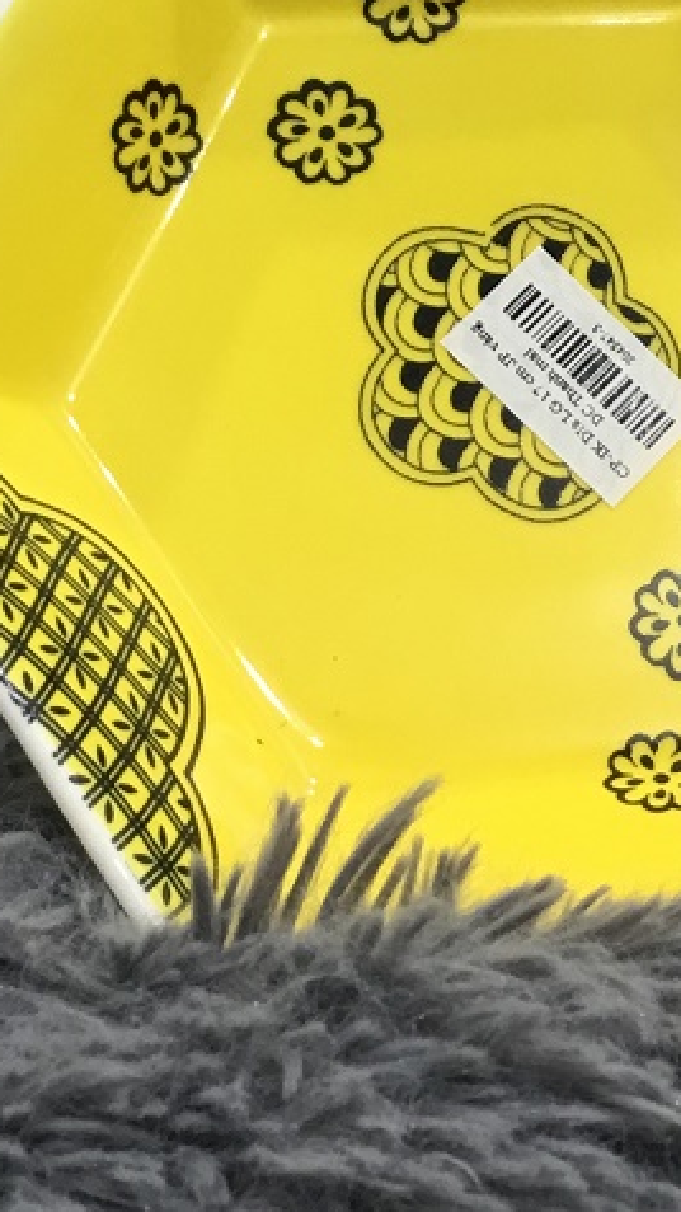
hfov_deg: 14.1
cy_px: 290
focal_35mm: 85
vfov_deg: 24.7
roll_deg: +1.2
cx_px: 577
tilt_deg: -14.8
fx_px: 2731
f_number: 2.4
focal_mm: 3.3
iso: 100
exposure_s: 1/33
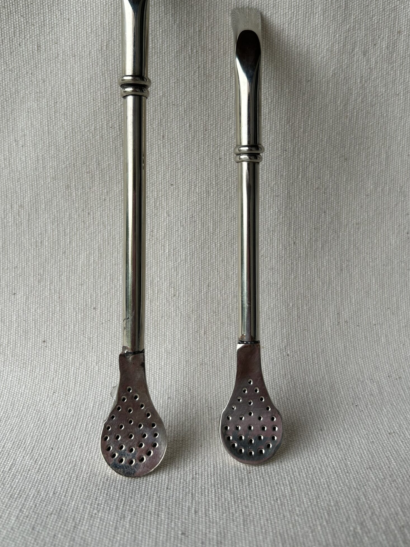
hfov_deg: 41.8
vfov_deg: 53.9
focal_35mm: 34
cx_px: 210
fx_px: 537
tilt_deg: -13.3
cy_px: 255
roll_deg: +0.3
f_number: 1.5
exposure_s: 1/917
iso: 50
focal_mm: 5.7
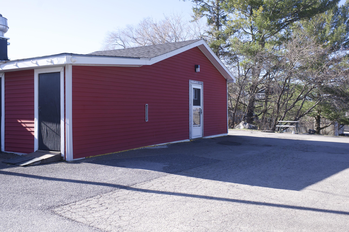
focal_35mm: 35
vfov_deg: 37.8
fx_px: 339
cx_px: 174
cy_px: 116
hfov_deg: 54.5
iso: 800
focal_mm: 35
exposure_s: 1/1600
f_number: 5
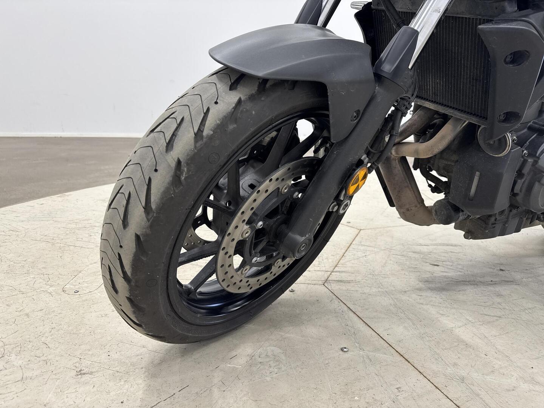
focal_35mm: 24
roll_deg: -2.4
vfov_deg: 56.8
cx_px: 272
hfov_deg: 71.6
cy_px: 204
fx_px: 377
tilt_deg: -15.4
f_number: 1.78
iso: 100
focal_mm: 6.76
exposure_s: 1/100
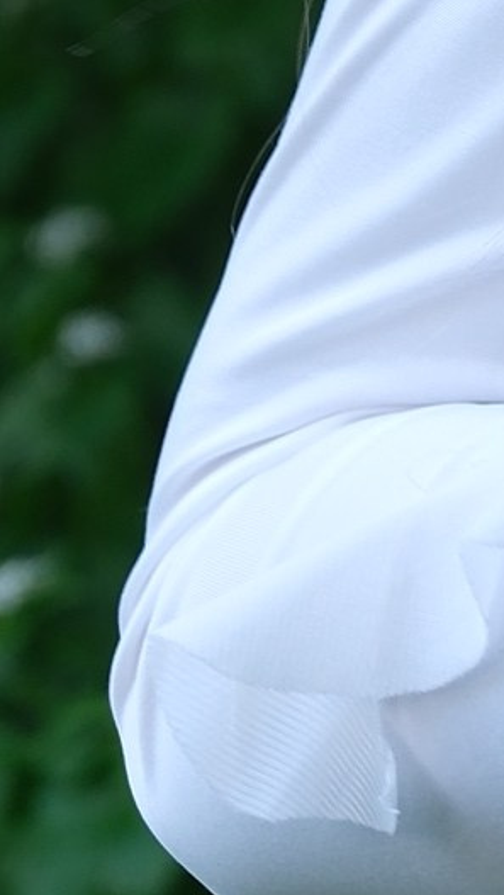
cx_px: 1466
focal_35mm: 572
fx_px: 13570
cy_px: -557
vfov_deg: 3.8
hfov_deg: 2.1
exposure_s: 1/40
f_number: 4.8
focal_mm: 50
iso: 160
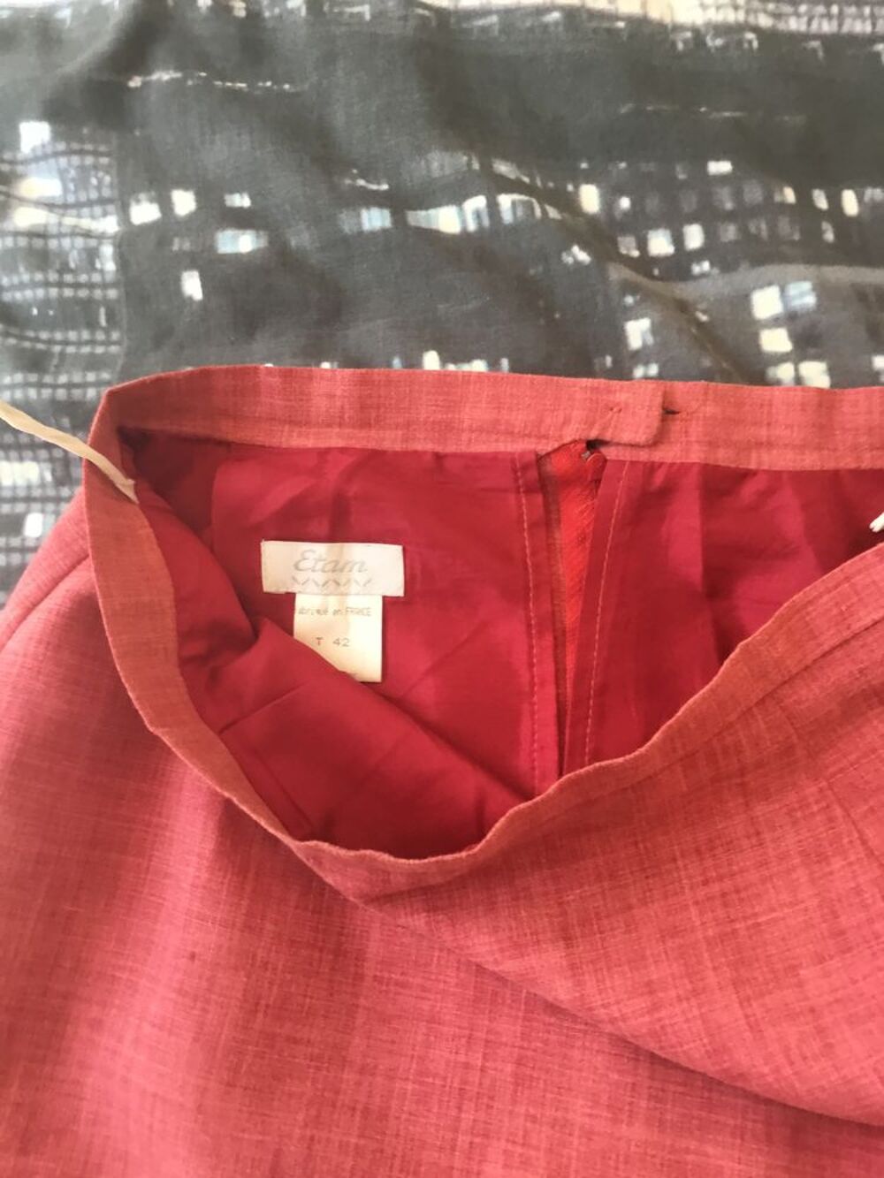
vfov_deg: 58.3
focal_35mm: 31
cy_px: 589
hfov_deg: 45.4
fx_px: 1055
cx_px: 442
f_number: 2.4
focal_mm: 3.3
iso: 50
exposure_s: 1/33
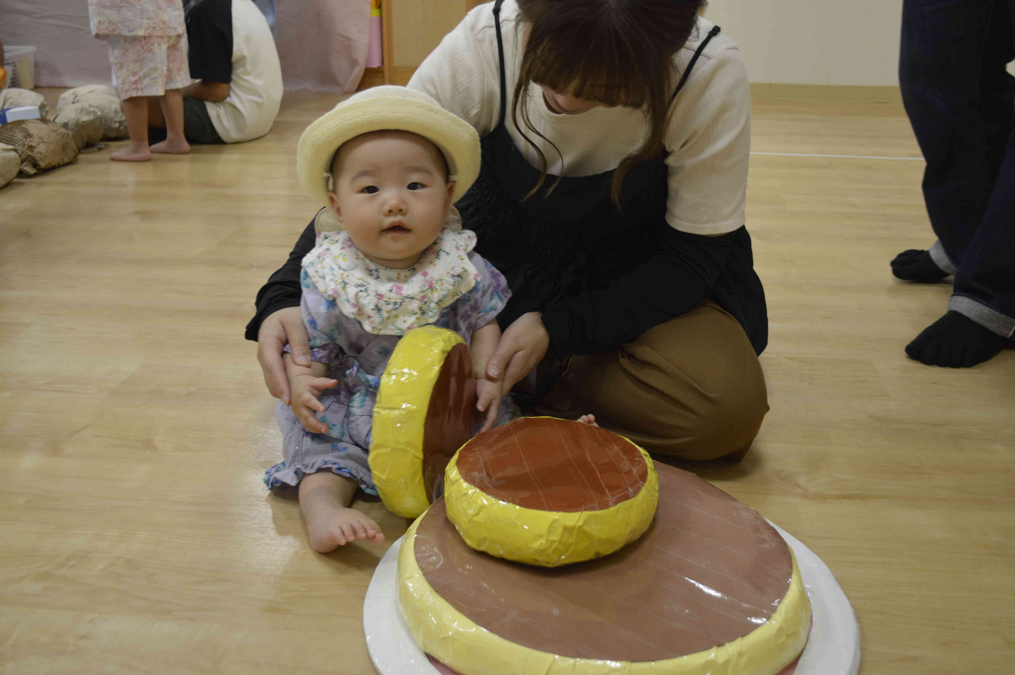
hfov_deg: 53.2
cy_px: 338
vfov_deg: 36.8
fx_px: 1014
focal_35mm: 36
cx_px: 508
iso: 450
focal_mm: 24
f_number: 4
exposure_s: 1/60
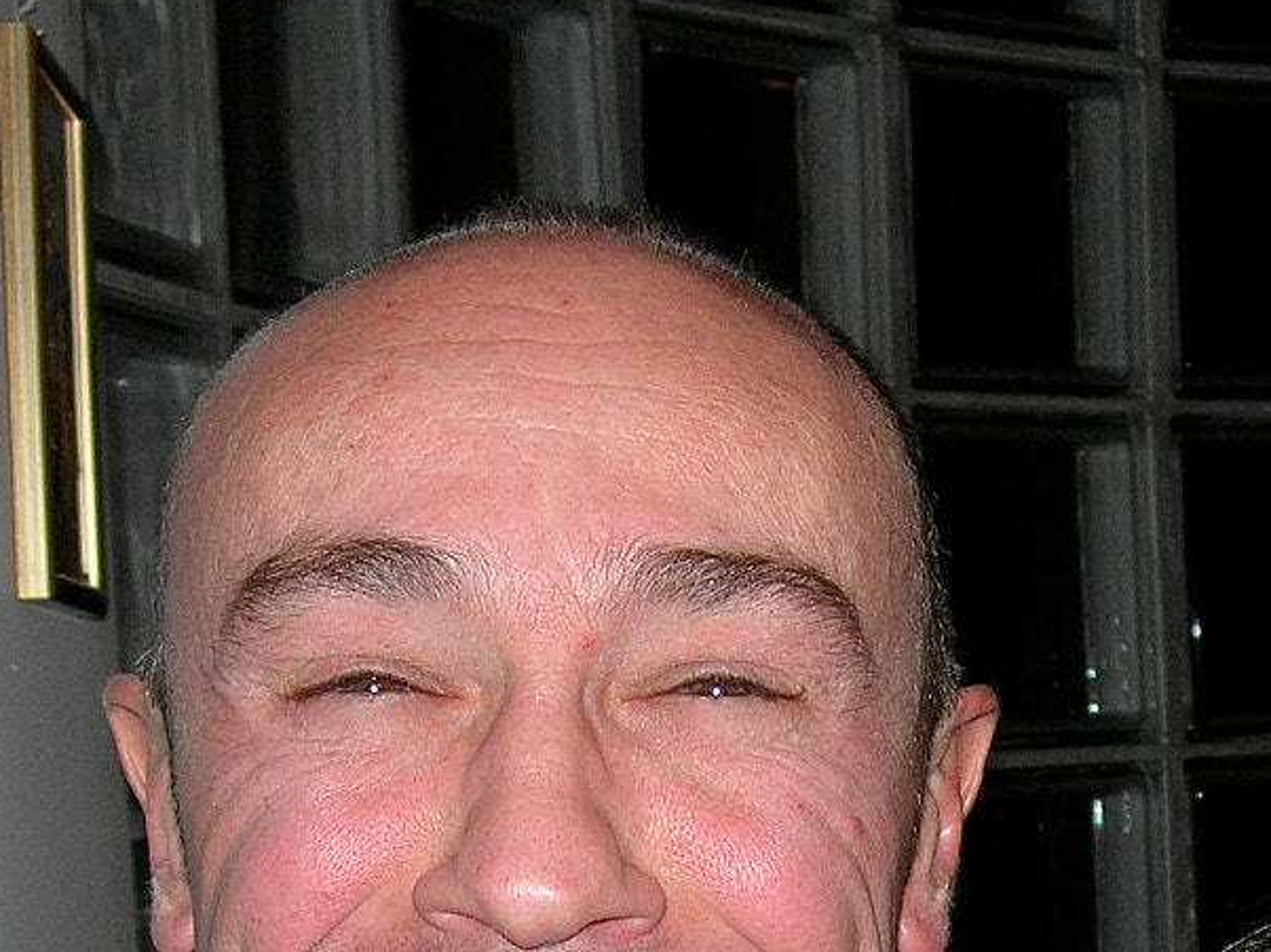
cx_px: 935
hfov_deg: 19.3
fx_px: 3707
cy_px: 1140
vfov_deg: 14.2
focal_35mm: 101
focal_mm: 7.8
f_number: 2.8
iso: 64
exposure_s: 1/60.1
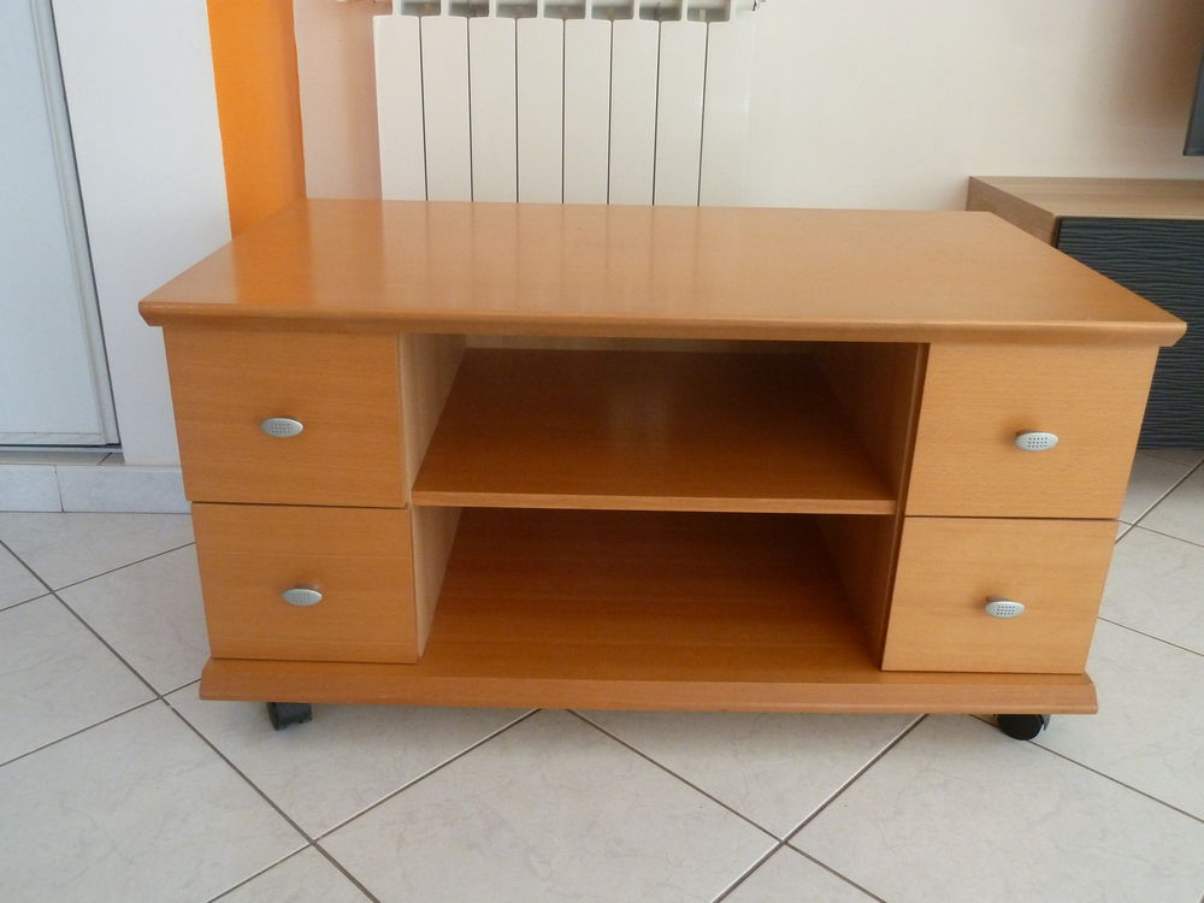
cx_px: 602
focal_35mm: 30
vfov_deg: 46.8
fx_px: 1043
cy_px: 452
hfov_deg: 60.0
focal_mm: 5
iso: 400
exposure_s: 1/25
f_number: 3.4
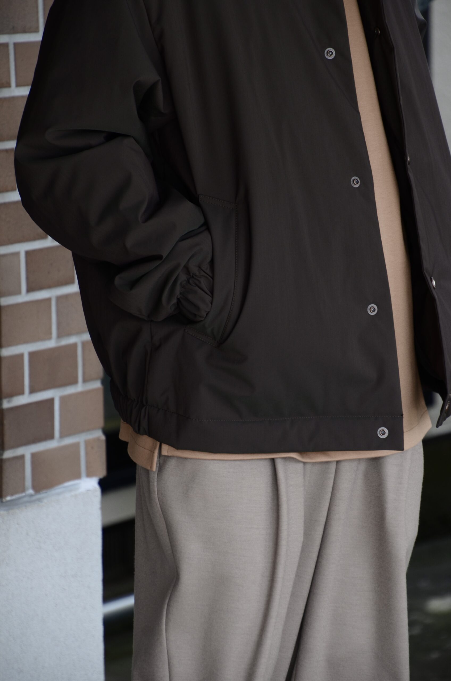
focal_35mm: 202
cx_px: 226
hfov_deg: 6.8
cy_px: 340
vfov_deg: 10.2
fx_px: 3822
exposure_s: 1/160
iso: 250
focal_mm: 135
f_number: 6
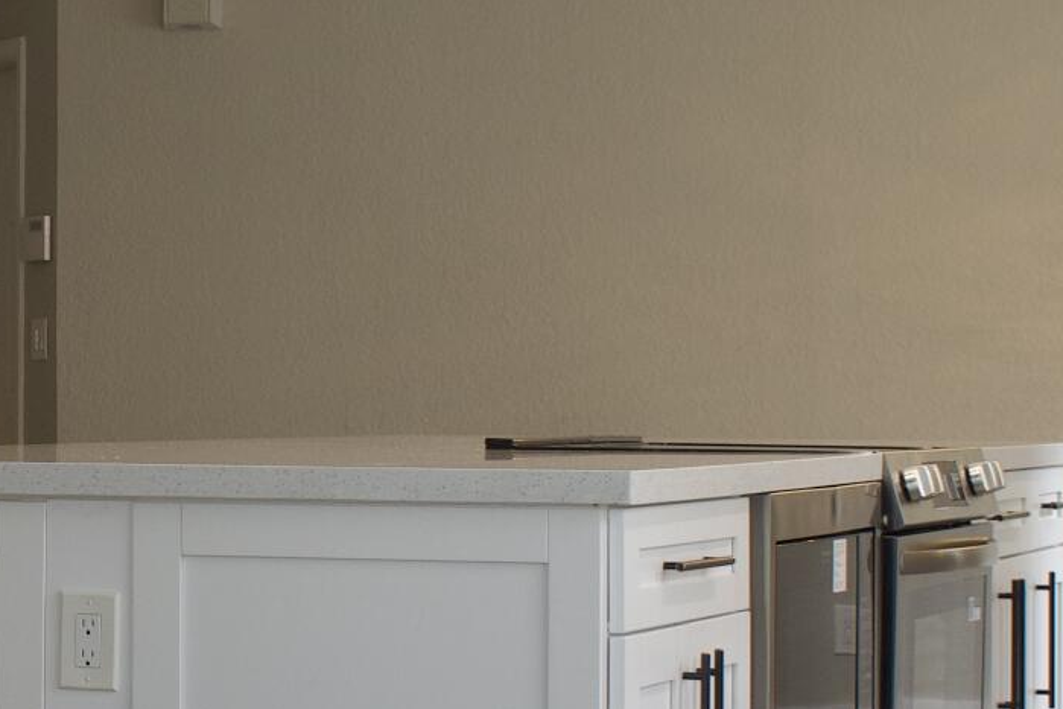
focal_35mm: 135
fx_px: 3990
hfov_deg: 15.0
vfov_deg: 10.1
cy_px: 376
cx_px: 120
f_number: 3.8
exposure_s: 1/30
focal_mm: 21
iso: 200
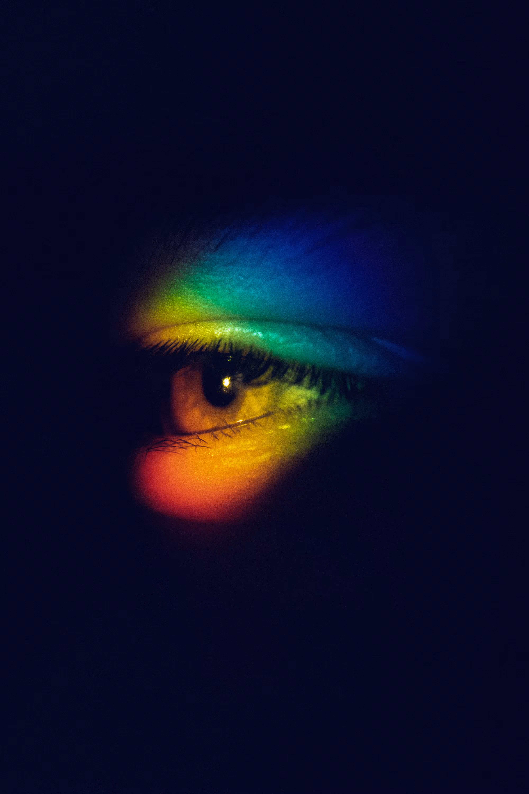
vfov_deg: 43.6
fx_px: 992
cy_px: 397
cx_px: 264
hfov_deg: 29.9
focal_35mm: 45
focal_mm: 45
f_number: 5
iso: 8000
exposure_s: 1/320
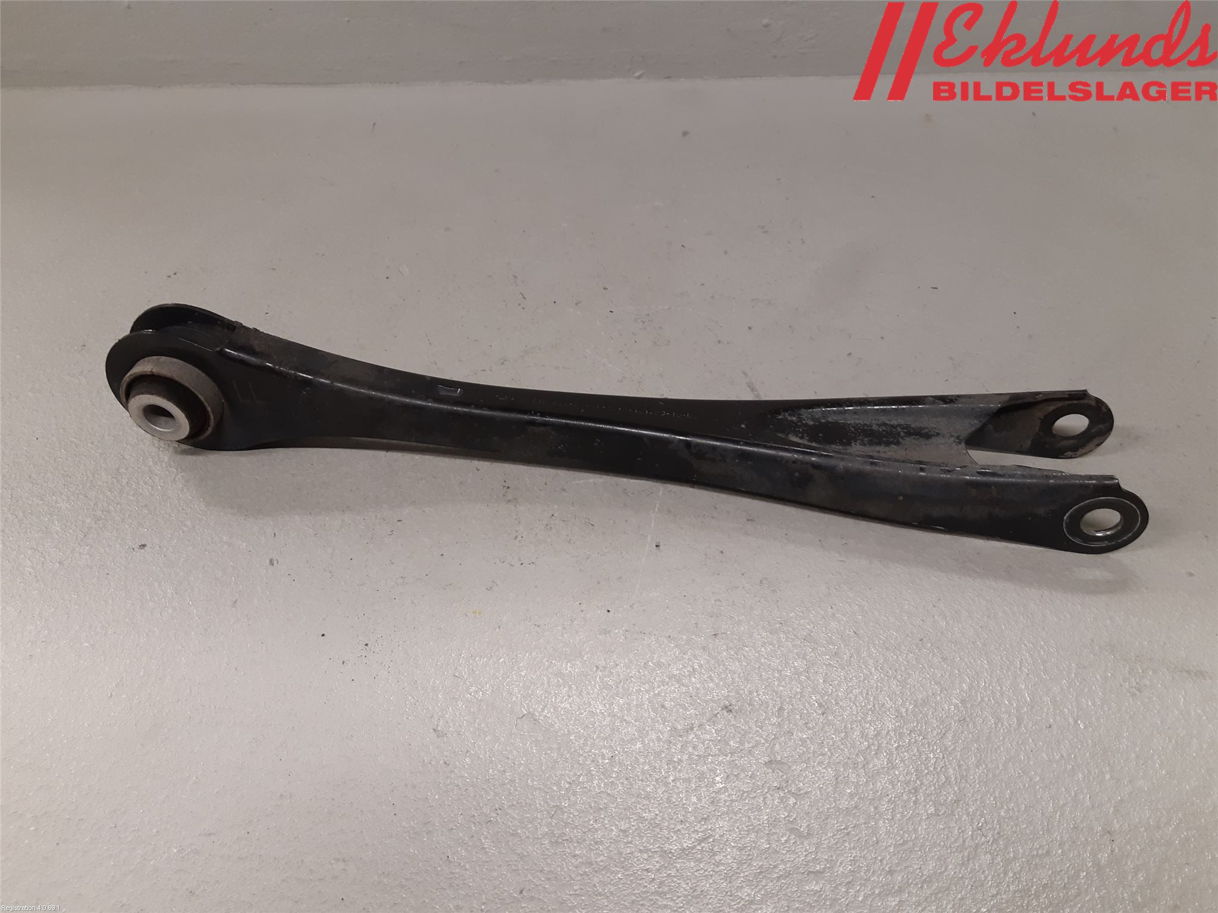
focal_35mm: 26
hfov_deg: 67.3
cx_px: 609
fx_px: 915
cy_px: 456
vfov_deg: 53.1
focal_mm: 3.93
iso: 100
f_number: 1.7
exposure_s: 1/50
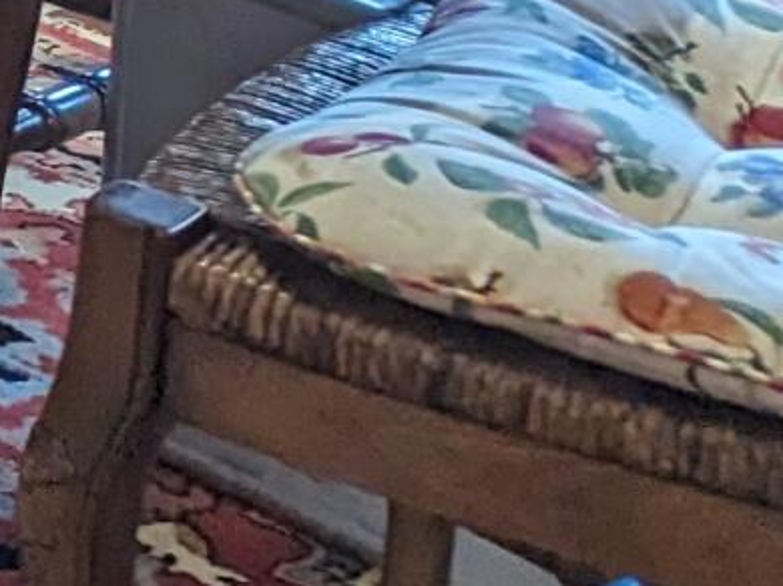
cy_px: -1094
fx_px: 4182
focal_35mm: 185
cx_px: -1939
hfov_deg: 8.2
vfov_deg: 7.2
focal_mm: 6.81
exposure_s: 1/120
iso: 475
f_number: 1.85
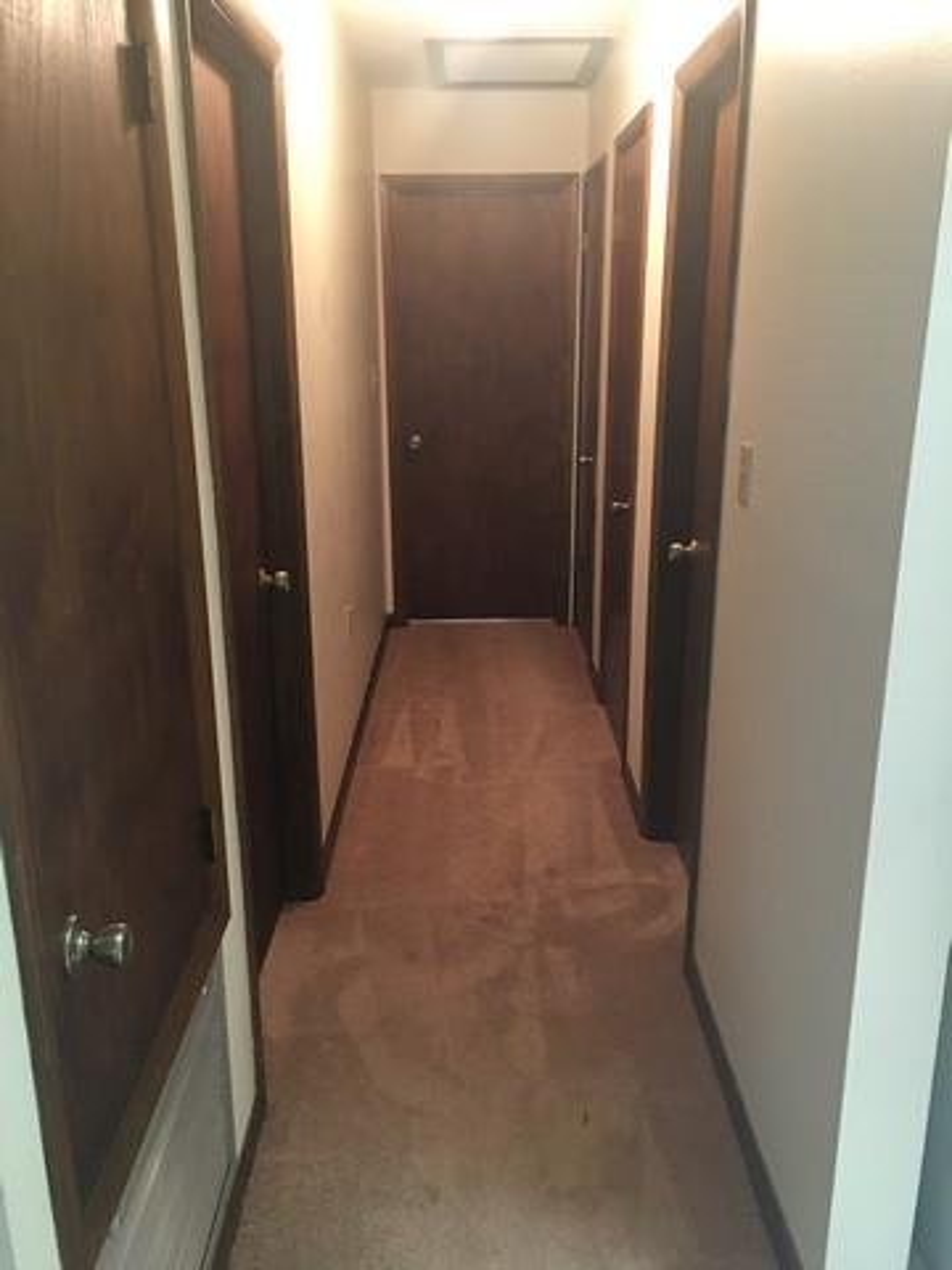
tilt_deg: -15.1
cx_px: 476
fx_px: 1063
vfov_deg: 61.7
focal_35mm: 29
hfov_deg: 48.2
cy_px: 635
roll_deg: -1.1
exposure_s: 1/10
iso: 100
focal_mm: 4.15
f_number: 2.2
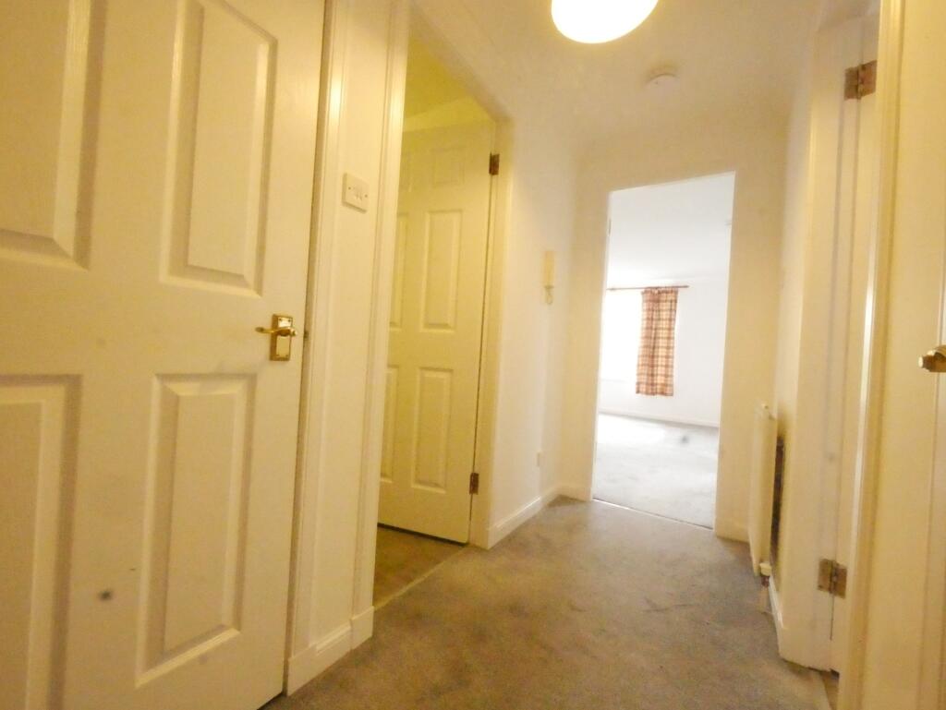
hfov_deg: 102.0
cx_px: 473
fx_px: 383
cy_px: 355
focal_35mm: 14
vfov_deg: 85.7
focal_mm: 7
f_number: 22
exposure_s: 1/30
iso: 25600
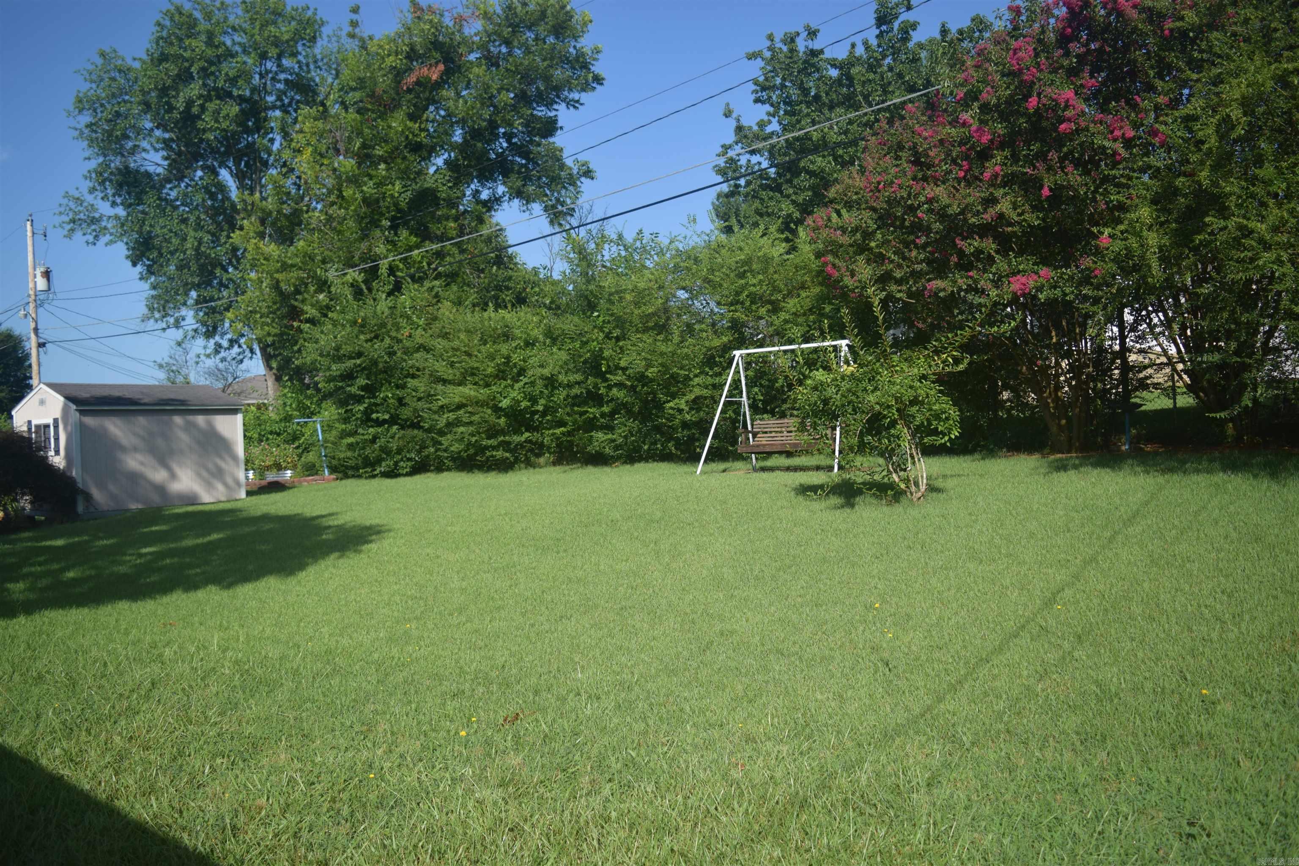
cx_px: 650
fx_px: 974
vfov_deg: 47.9
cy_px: 433
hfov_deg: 67.4
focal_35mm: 27
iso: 200
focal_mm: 18
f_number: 3.5
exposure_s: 1/2000
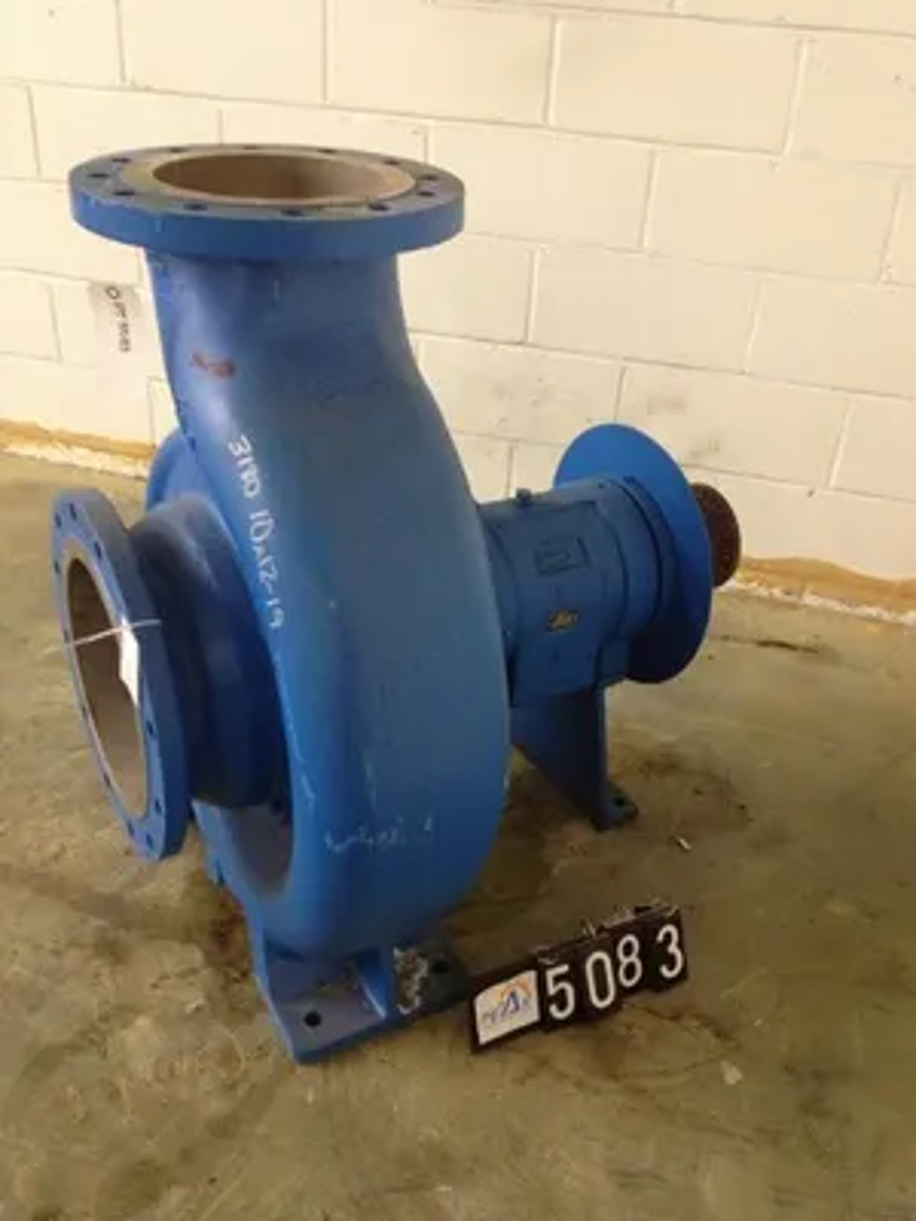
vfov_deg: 52.6
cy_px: 610
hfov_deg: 40.7
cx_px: 458
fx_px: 1235
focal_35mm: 35
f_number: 2.4
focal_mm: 4.28
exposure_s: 1/20
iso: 250
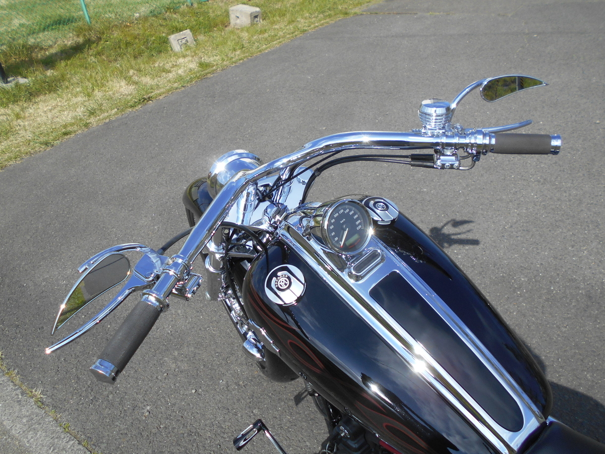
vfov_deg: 46.8
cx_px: 302
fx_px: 524
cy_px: 227
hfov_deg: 60.0
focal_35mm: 30
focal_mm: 5.1
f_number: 3.4
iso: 80
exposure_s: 1/1000
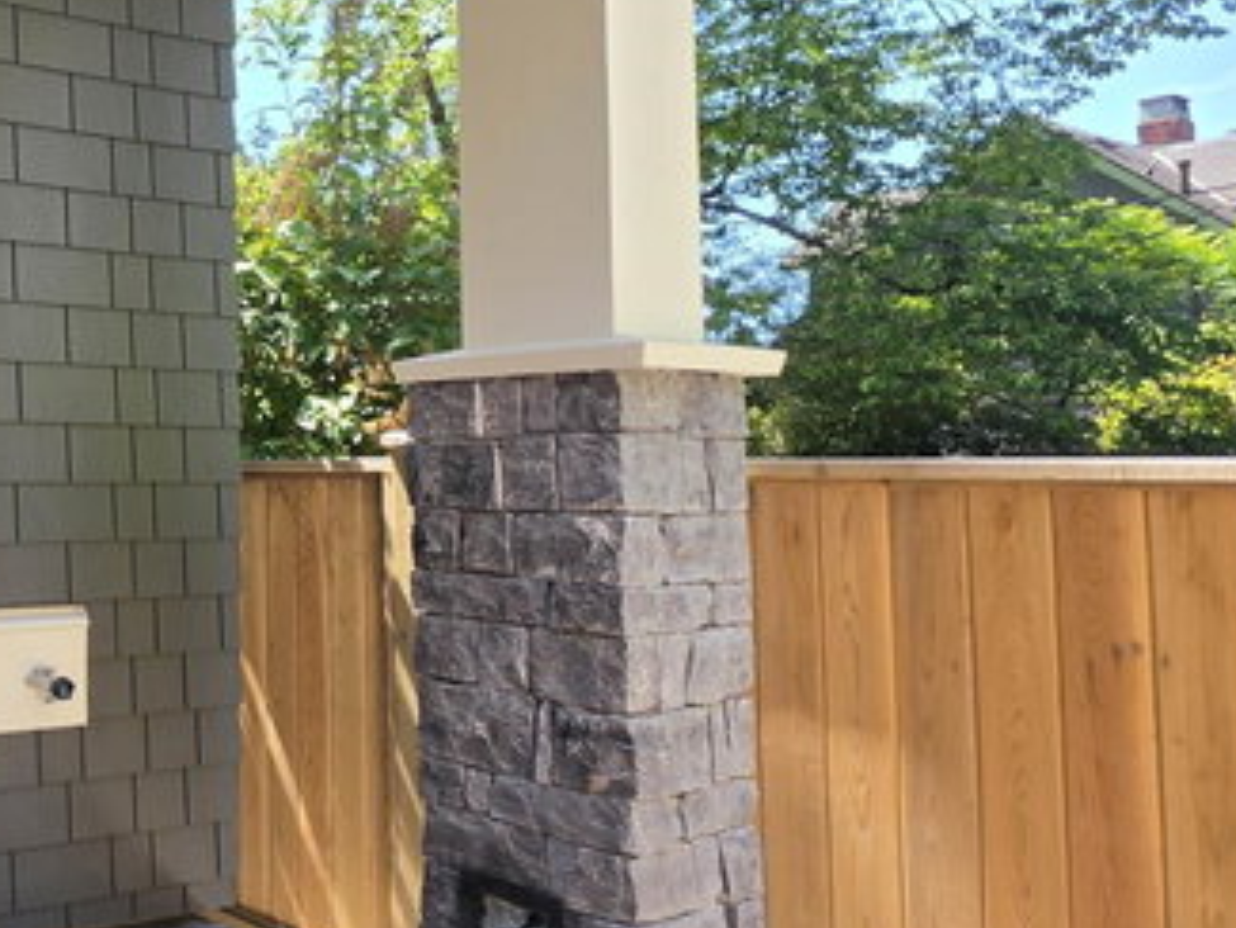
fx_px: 1143
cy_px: 415
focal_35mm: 32
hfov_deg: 40.5
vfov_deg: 44.1
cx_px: -236
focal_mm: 2.2
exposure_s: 1/282
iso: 32
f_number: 1.9
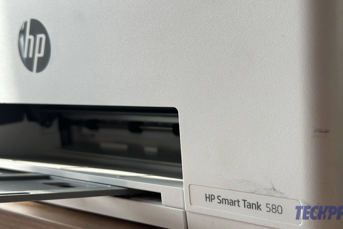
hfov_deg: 38.9
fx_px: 486
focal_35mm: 51
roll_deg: +3.5
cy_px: 110
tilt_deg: -6.9
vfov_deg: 26.5
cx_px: 171
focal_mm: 6.86
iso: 80
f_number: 1.78
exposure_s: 1/1019
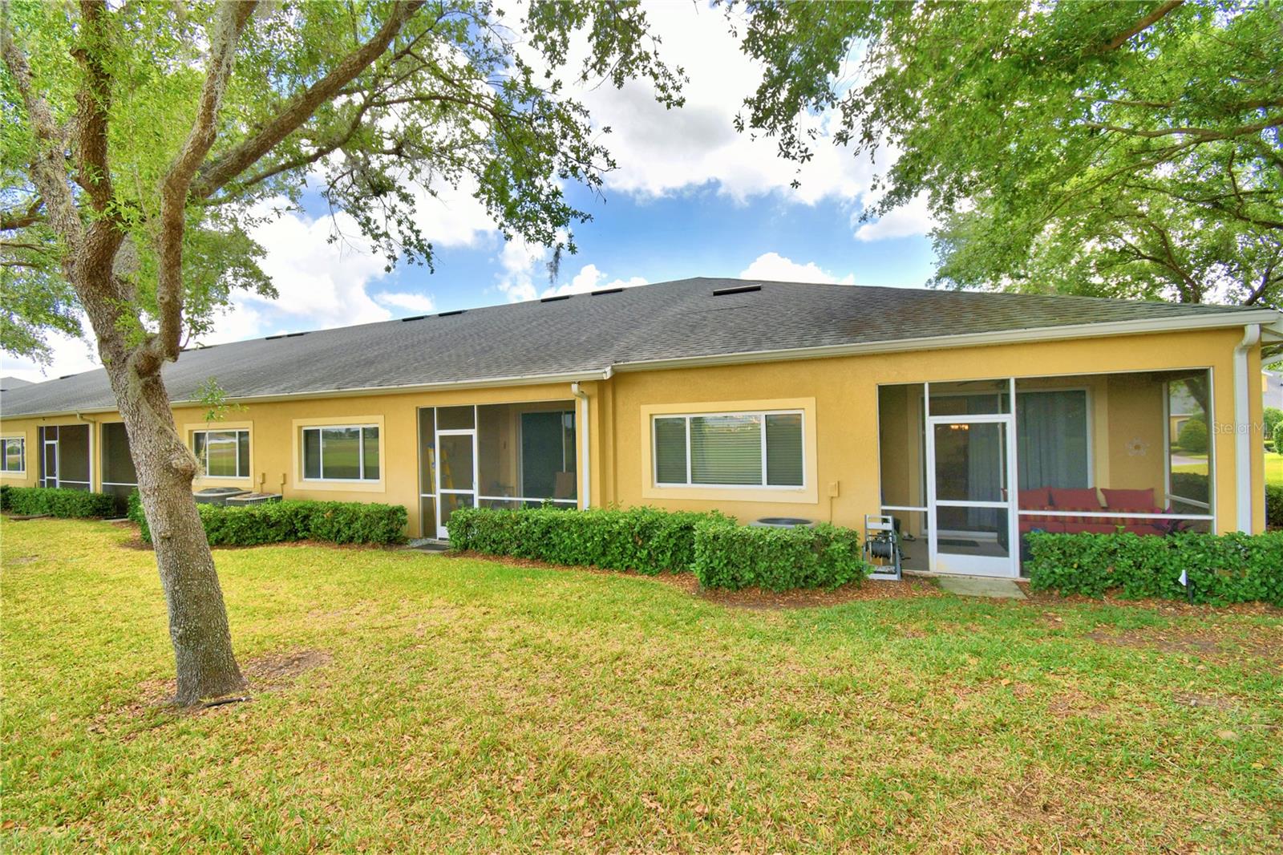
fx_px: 534
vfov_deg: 77.3
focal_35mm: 15
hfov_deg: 100.4
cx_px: 642
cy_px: 428
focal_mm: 10
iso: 100
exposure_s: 1/250
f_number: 6.3
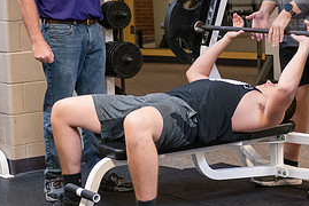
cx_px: 193
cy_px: 46
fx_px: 962
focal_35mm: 112
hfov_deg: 18.2
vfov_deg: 12.2
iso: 1250
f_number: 3.2
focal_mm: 52
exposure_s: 1/200
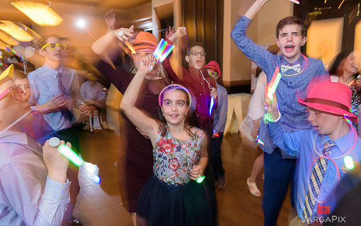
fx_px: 325
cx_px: 179
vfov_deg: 38.3
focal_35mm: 33
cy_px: 114
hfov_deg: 58.1
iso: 1600
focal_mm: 32
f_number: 3.2
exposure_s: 1/15
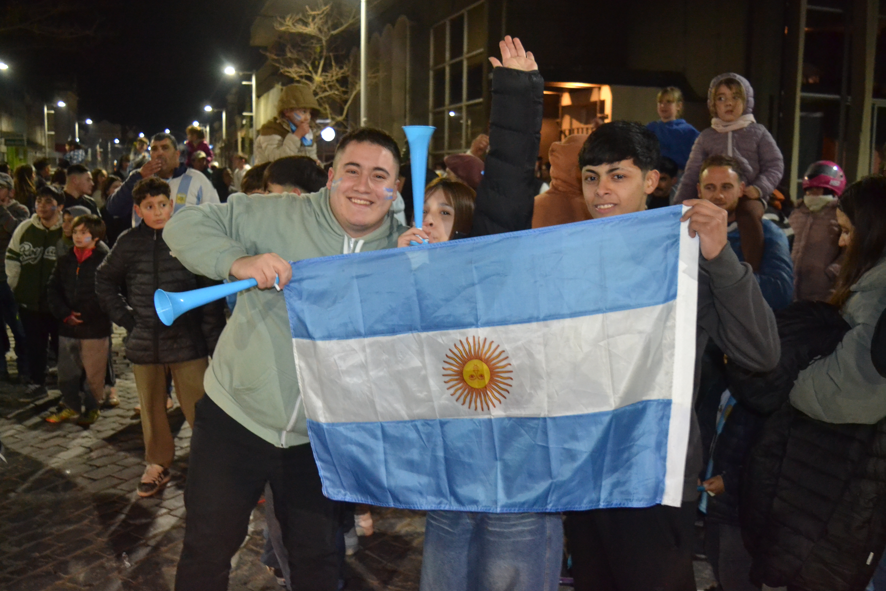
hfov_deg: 55.8
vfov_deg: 38.9
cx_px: 447
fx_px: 837
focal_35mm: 34
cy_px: 287
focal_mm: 22
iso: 2800
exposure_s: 1/60
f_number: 3.8
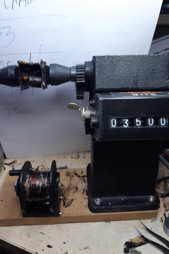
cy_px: 125
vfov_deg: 65.5
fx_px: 197
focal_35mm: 28
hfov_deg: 46.4
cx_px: 79
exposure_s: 1/50
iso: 50
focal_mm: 3.92
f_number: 1.7
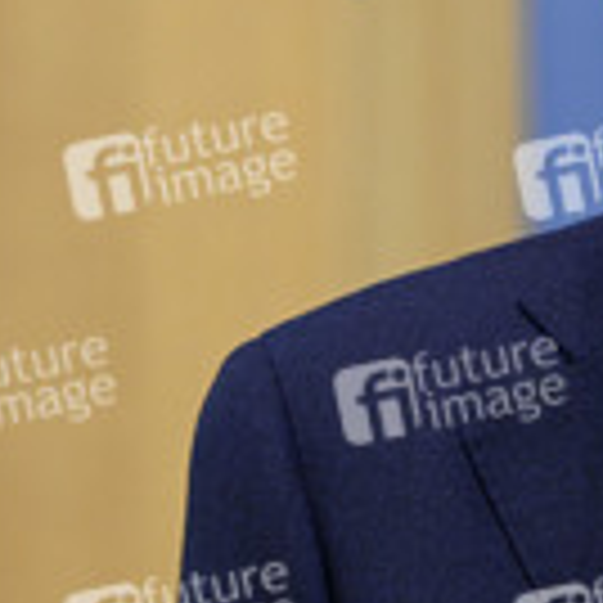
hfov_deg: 3.6
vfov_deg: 3.6
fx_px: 9598
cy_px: 54
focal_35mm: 487
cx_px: 961
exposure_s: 1/400
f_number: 5.6
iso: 2500
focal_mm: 170
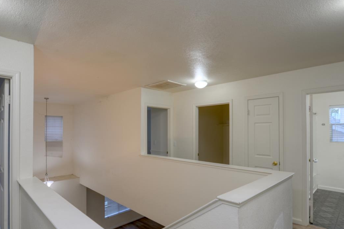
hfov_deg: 83.8
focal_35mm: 20
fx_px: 191
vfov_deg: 61.6
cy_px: 132
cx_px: 158
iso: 400
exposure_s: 1/6
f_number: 10
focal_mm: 14
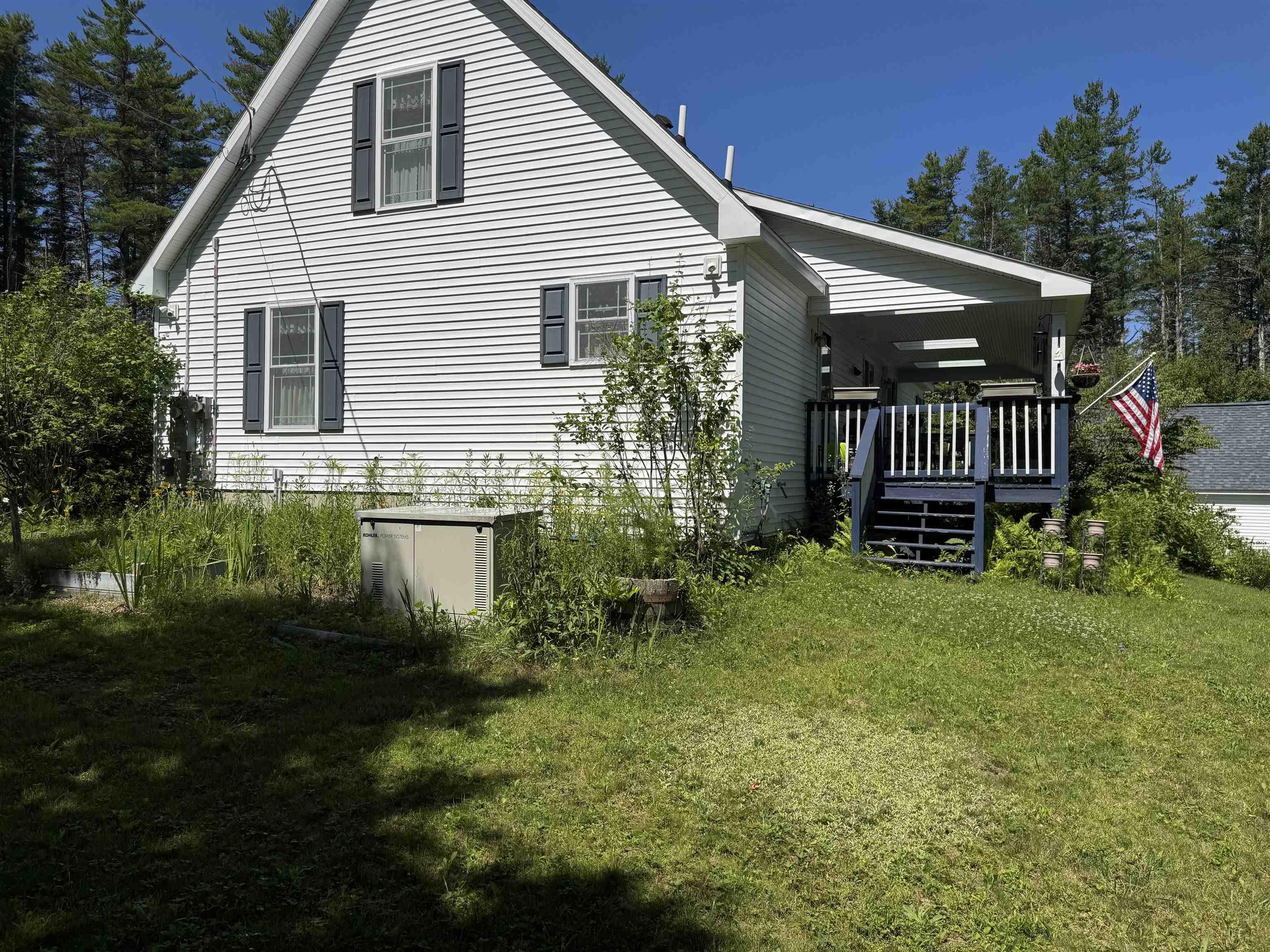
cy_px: 476
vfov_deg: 56.8
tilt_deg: -1.0
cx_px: 635
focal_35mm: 24
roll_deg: -0.9
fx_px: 881
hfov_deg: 71.6
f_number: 1.78
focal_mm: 6.76
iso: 80
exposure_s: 1/7937
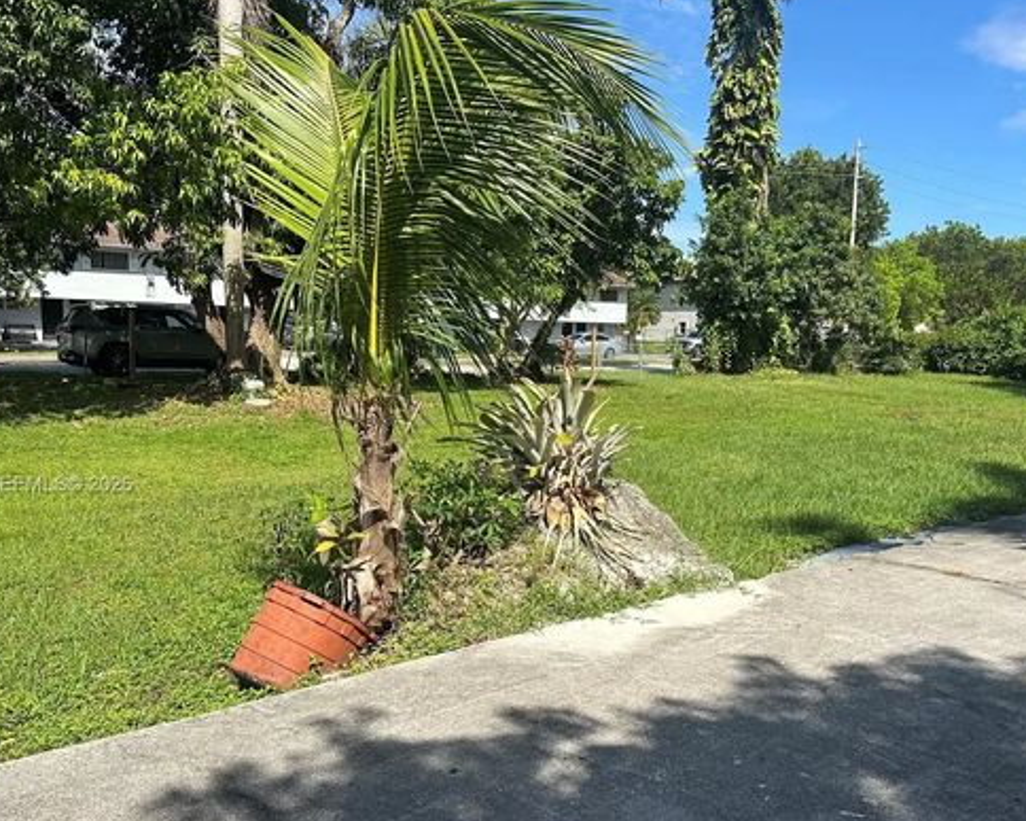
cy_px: 486
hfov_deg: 57.1
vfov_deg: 46.9
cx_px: 547
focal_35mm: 31
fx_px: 941
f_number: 1.78
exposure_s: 1/3717
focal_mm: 6.86
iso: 80
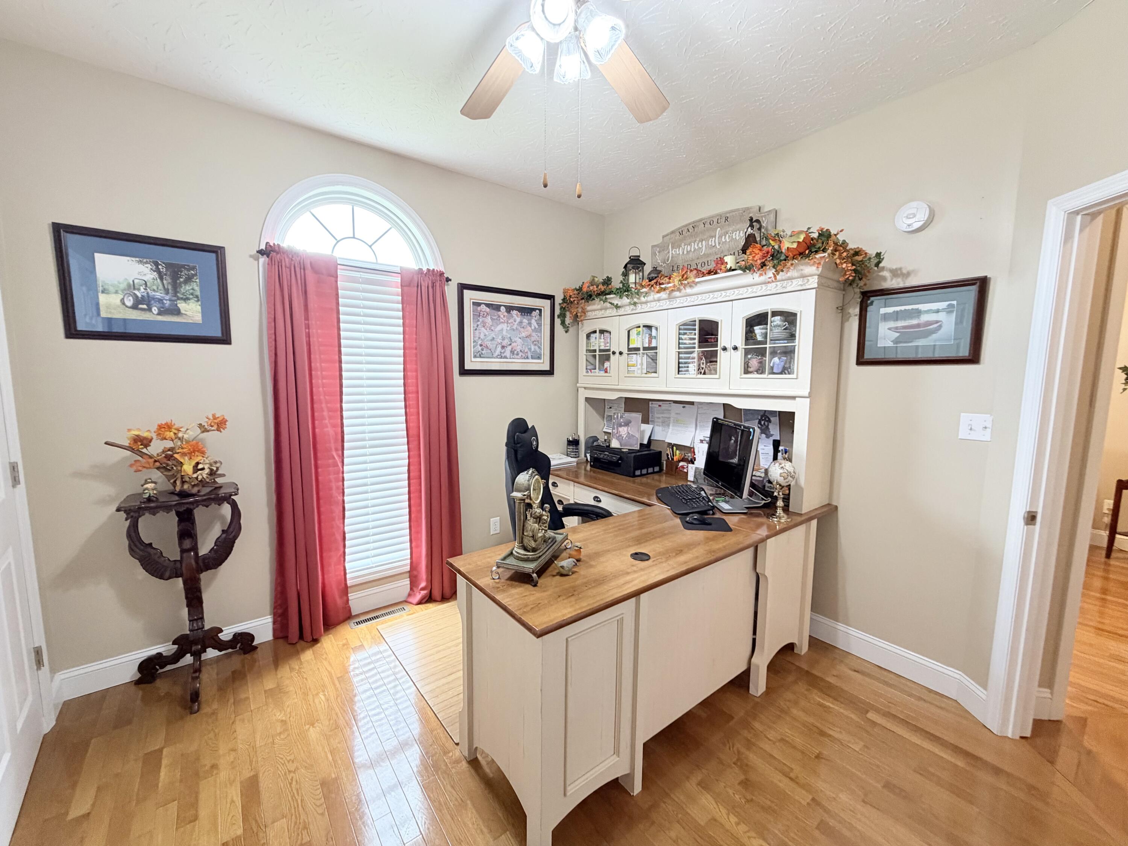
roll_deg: +0.5
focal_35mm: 14
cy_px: 423
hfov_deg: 102.1
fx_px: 456
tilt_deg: -4.7
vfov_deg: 85.7
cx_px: 564
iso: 250
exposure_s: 1/60
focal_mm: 2.22
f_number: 2.2
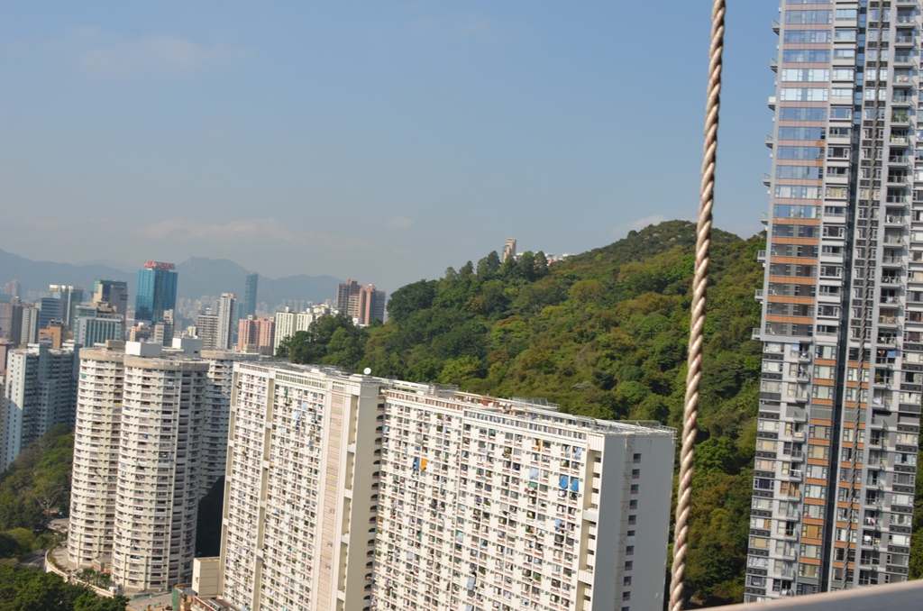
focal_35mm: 42
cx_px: 462
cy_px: 306
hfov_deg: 46.5
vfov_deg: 31.7
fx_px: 1074
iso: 100
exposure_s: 1/250
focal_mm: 28
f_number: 8
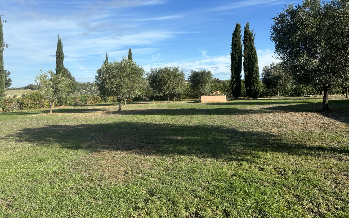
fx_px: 266
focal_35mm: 28
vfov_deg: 44.4
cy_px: 93
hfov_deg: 66.5
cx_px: 174
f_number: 1.6
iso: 50
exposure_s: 1/2451
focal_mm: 5.96
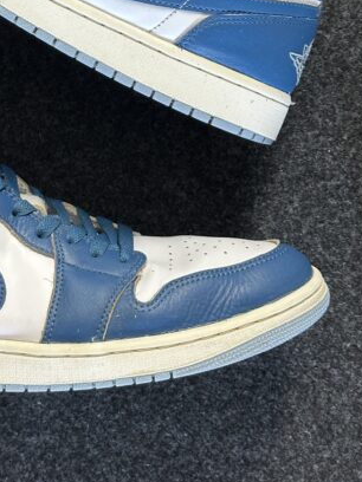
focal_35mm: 94
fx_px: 1311
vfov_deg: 20.6
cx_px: 32
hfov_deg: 15.5
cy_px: 101
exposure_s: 1/50
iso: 250
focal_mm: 6.86
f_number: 1.78
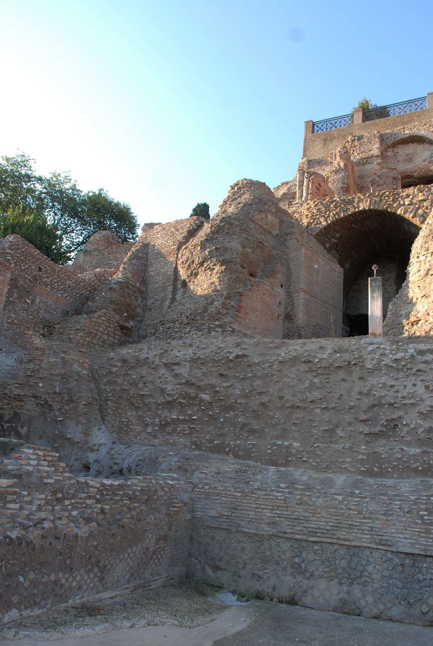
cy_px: 369
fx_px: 431
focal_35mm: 24
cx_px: 240
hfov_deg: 53.2
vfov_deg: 73.3
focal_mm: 14
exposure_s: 1/125
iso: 200
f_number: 5.6
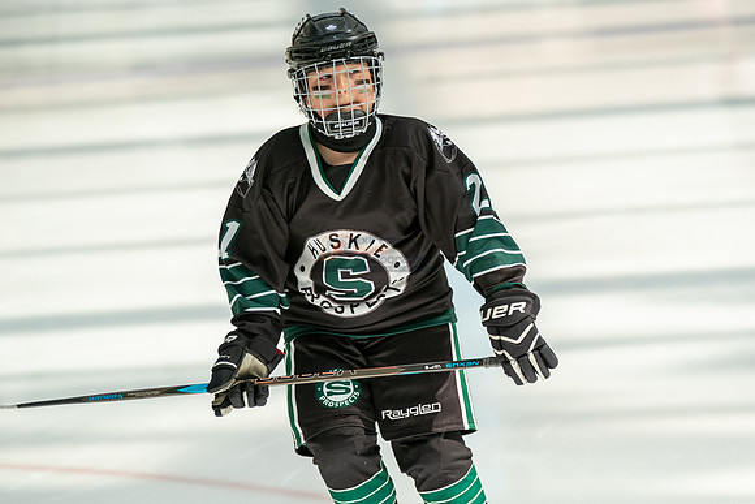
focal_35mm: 239
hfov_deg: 8.6
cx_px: 458
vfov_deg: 5.8
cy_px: 252
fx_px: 5009
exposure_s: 1/3200
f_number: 3.5
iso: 1600
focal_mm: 197
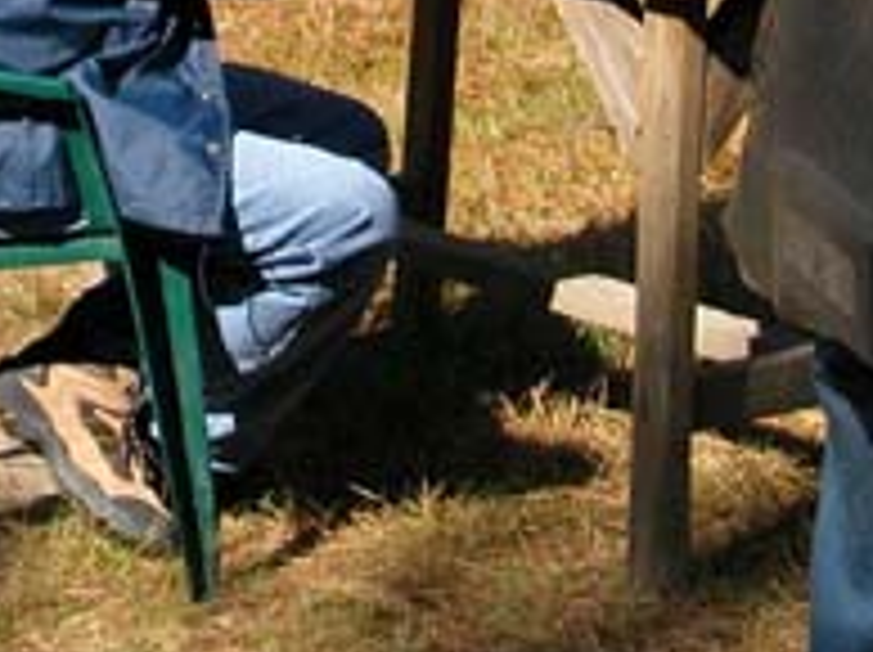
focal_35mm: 179
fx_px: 4509
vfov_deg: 8.2
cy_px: -76
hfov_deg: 11.0
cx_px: 207
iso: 100
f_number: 4
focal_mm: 11.8
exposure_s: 1/402
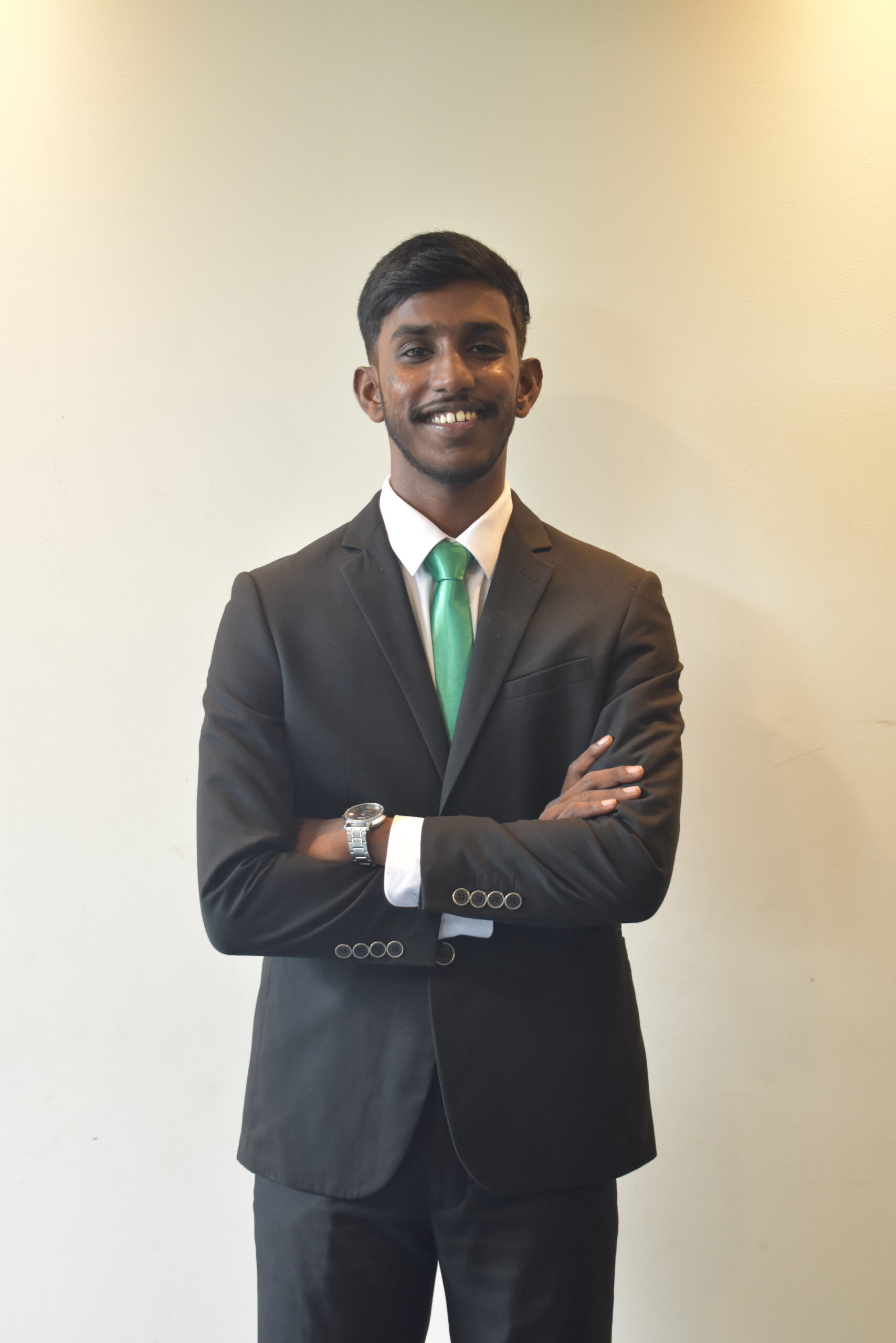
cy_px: 672
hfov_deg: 22.6
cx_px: 448
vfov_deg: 33.4
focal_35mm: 60
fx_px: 2240
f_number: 5
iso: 1000
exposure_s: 1/30
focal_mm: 40
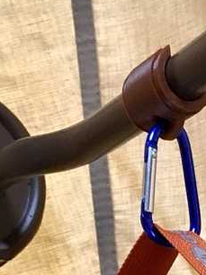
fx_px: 977
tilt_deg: +0.9
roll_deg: +1.7
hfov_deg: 11.9
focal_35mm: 123
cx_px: 206
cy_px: 484
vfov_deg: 14.3
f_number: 2.2
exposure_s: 1/20
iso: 200
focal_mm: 4.15
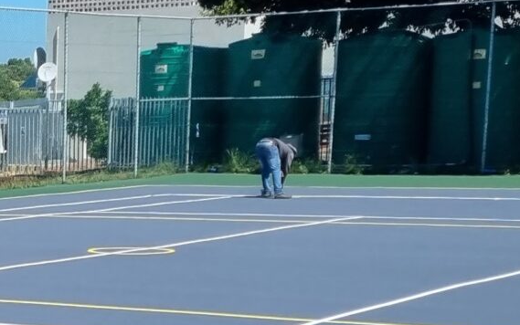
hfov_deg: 15.1
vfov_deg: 10.4
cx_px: -337
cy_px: 391
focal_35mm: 124
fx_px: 1758
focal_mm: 5.4
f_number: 1.8
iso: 50
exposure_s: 1/3056
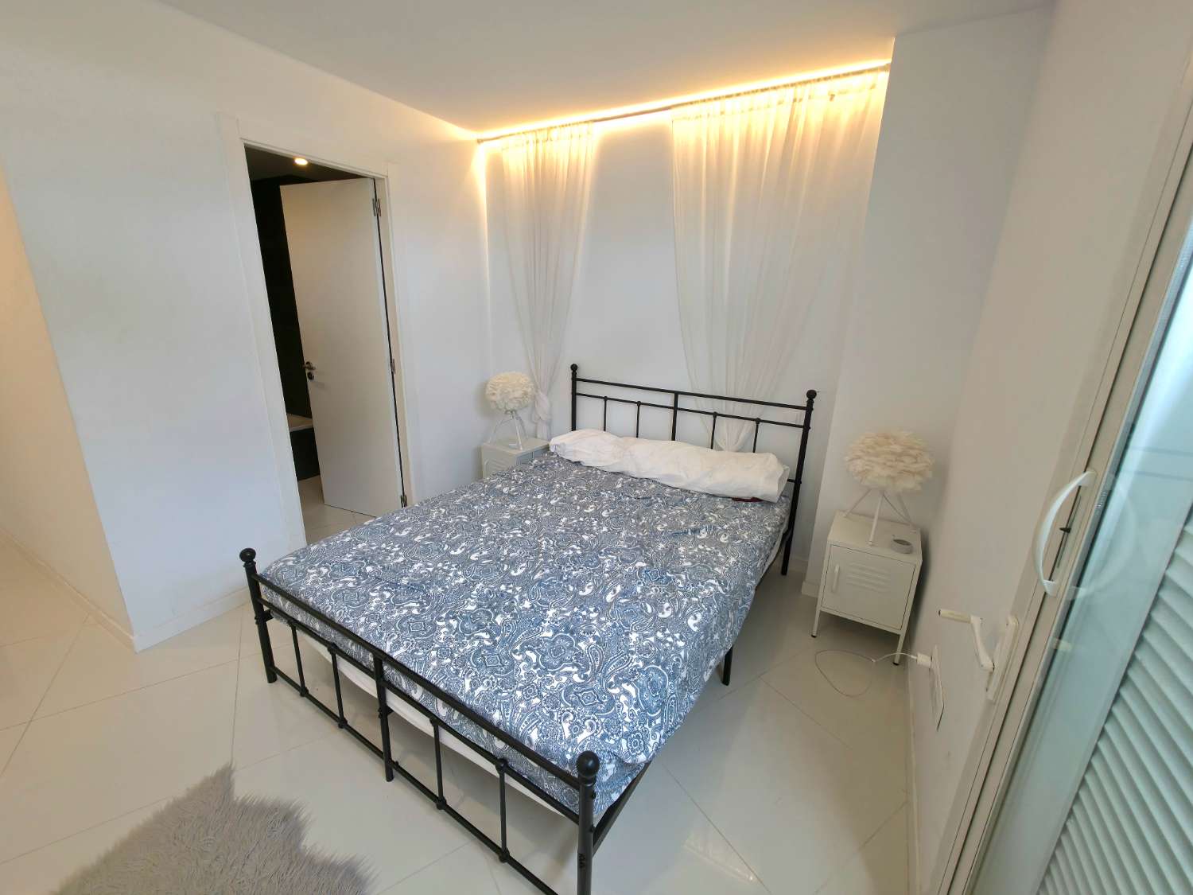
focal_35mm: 13
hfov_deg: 106.2
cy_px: 448
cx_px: 596
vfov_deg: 89.9
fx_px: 448
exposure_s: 1/50.3
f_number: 1.9
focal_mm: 2.2
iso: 25
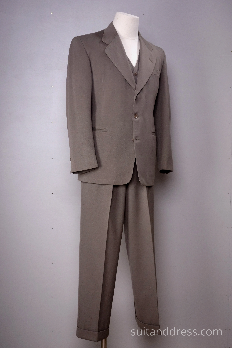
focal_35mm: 60
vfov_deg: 33.4
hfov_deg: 22.6
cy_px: 174
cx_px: 116
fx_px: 580
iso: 500
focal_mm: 22.25
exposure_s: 1/80
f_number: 3.5
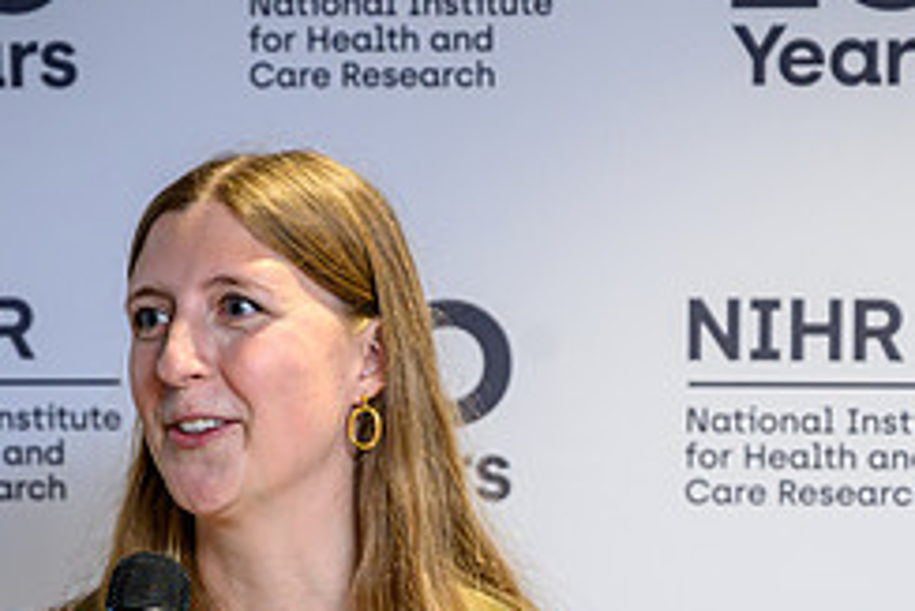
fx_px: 4298
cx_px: 338
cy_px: 613
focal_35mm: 169
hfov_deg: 12.1
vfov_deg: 8.1
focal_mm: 70
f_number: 4.5
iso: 2000
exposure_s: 1/200
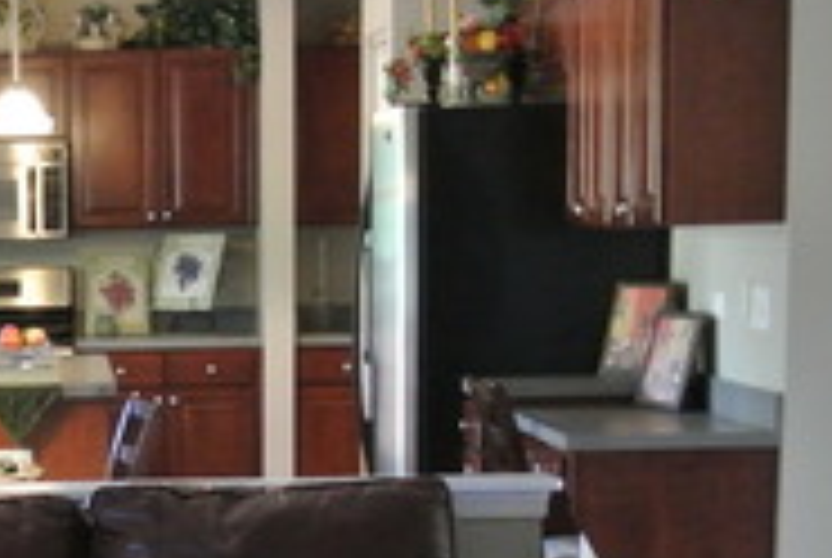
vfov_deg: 12.5
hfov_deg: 18.1
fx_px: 2477
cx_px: -162
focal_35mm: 107
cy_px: 716
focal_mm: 11.8
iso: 1100
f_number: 3.8
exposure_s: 1/30
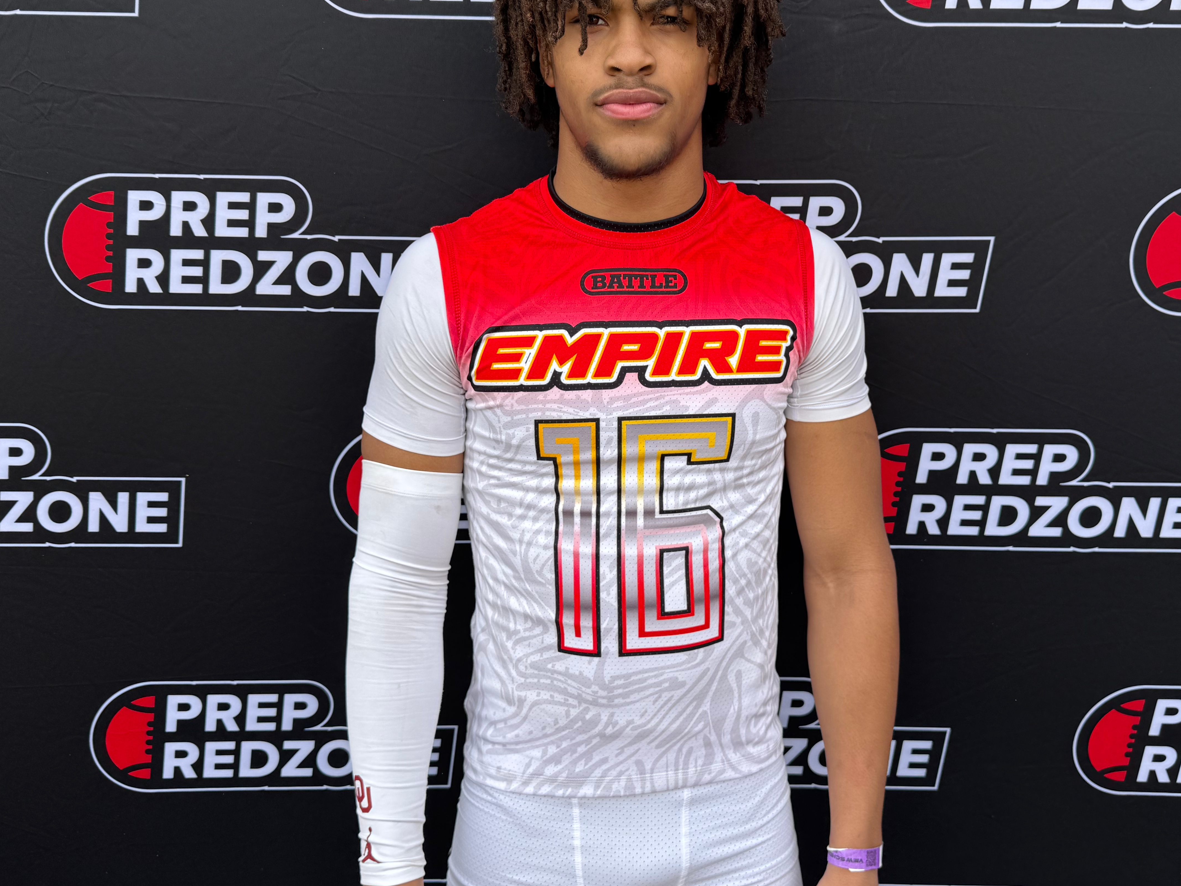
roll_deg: +0.7
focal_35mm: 32
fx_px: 1092
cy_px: 370
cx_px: 634
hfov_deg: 56.8
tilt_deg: -7.8
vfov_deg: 44.0
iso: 80
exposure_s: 1/1005
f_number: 1.78
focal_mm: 6.76
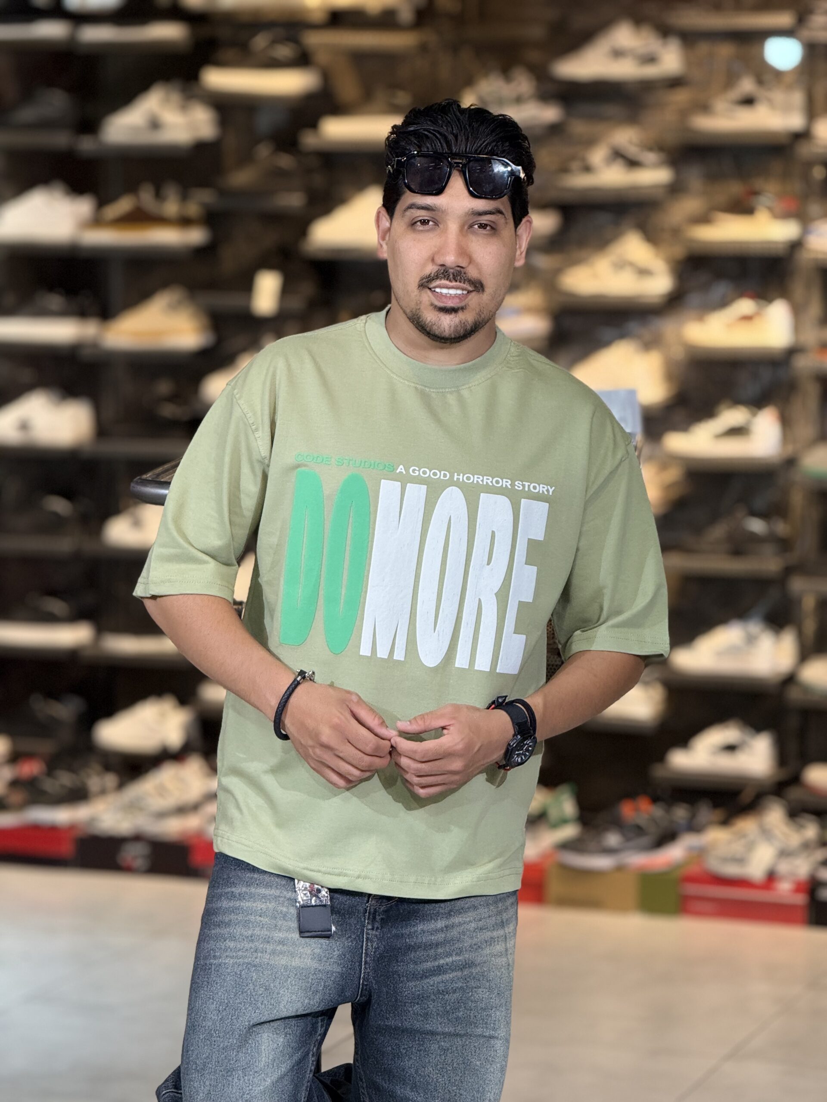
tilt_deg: -5.1
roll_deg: -1.4
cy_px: 551
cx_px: 414
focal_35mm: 120
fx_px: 3823
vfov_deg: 16.4
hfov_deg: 12.3
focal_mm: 15.66
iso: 160
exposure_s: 1/100
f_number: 2.8
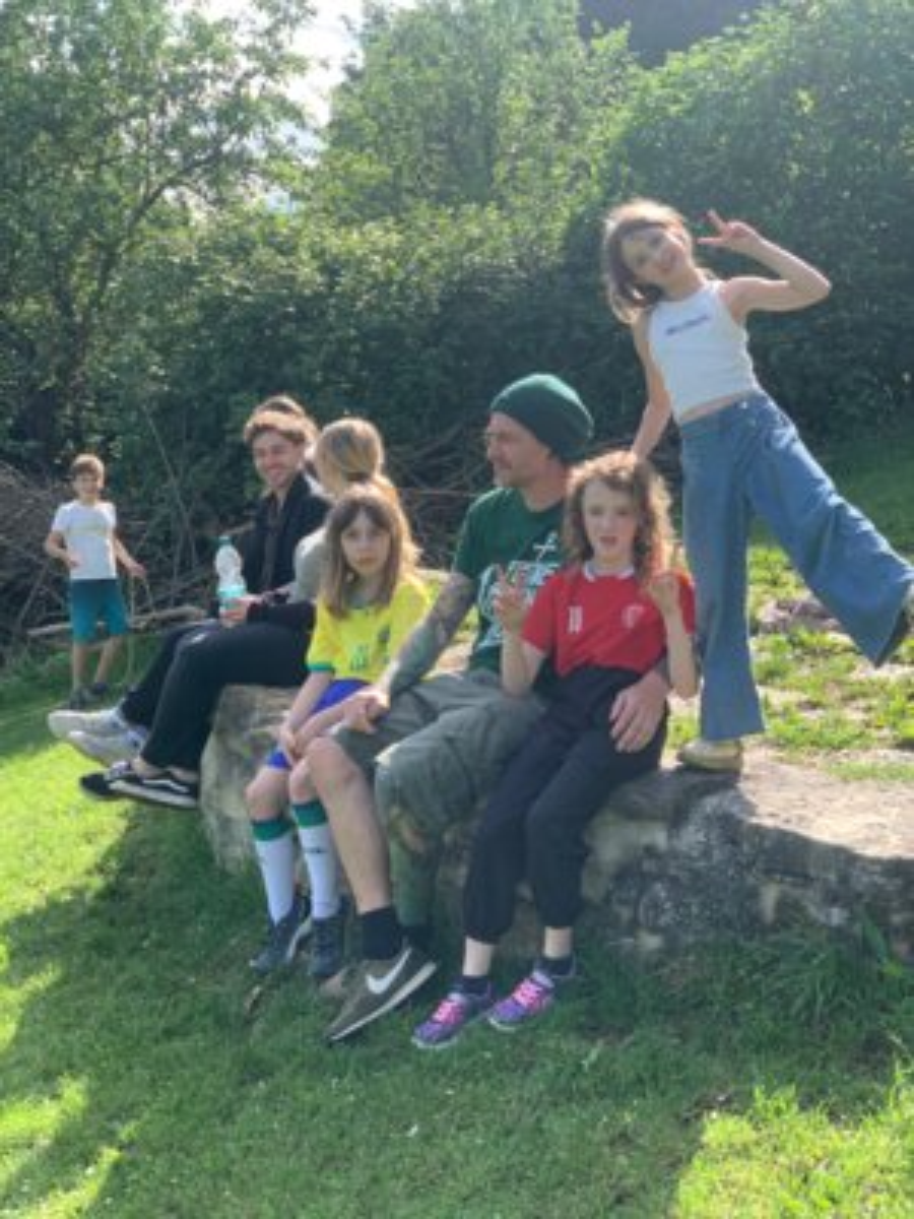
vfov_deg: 36.8
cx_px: 457
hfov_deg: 28.0
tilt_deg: -7.1
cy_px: 610
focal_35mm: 52
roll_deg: -1.5
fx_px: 1831
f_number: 2.4
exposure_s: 1/331
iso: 16
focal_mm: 6
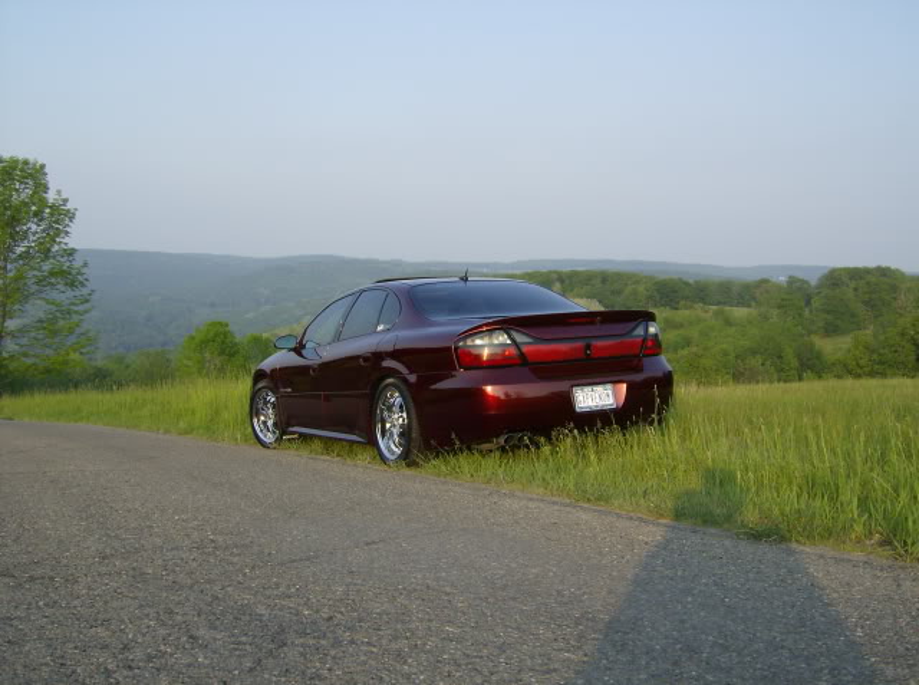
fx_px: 954
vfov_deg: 39.5
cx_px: 460
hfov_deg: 51.5
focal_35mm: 36
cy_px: 342
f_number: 4.7
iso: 100
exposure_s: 1/288
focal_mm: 6
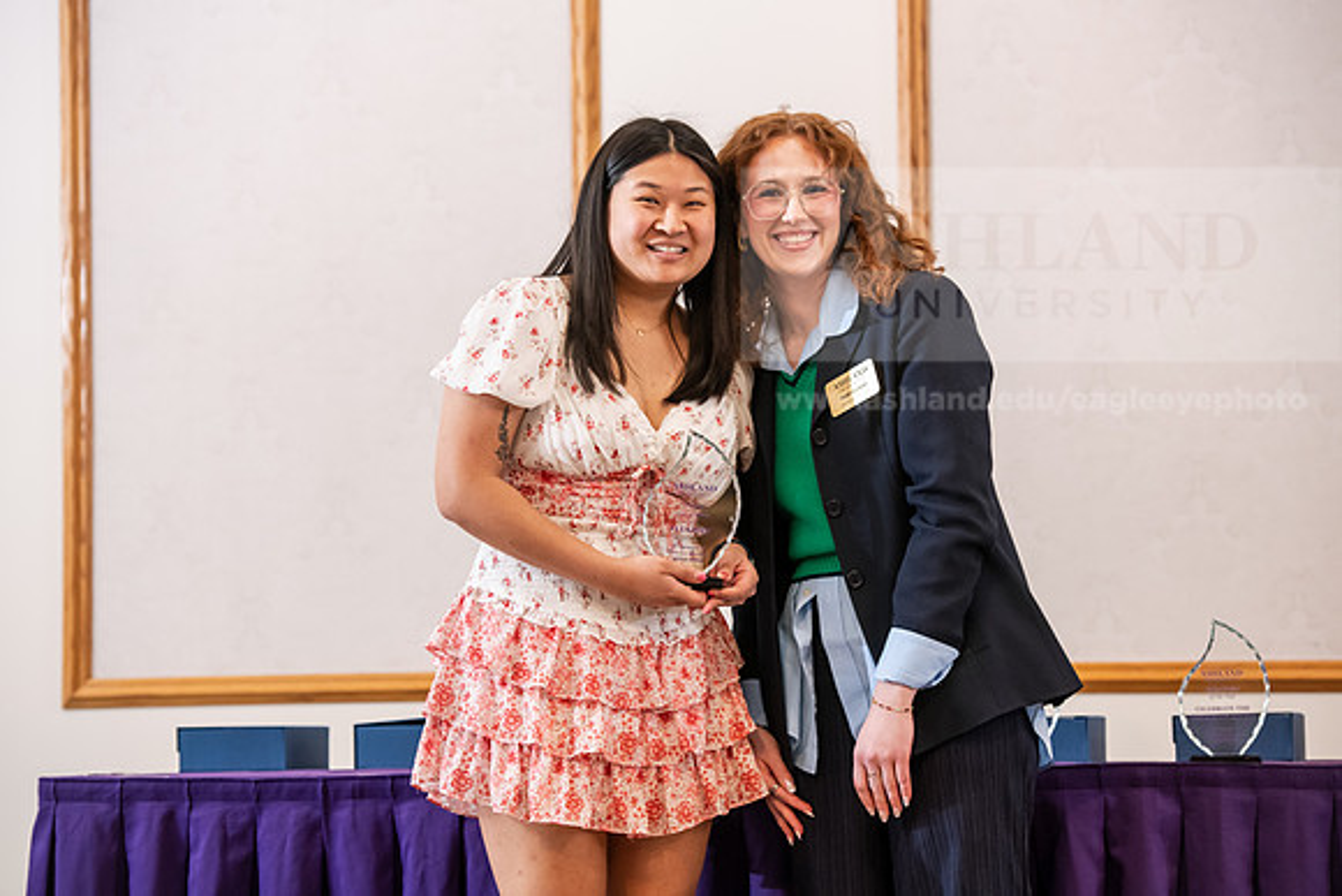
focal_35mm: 112
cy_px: 448
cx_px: 671
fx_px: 4176
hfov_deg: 18.3
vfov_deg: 12.2
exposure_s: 1/200
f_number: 4
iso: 2000
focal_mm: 112
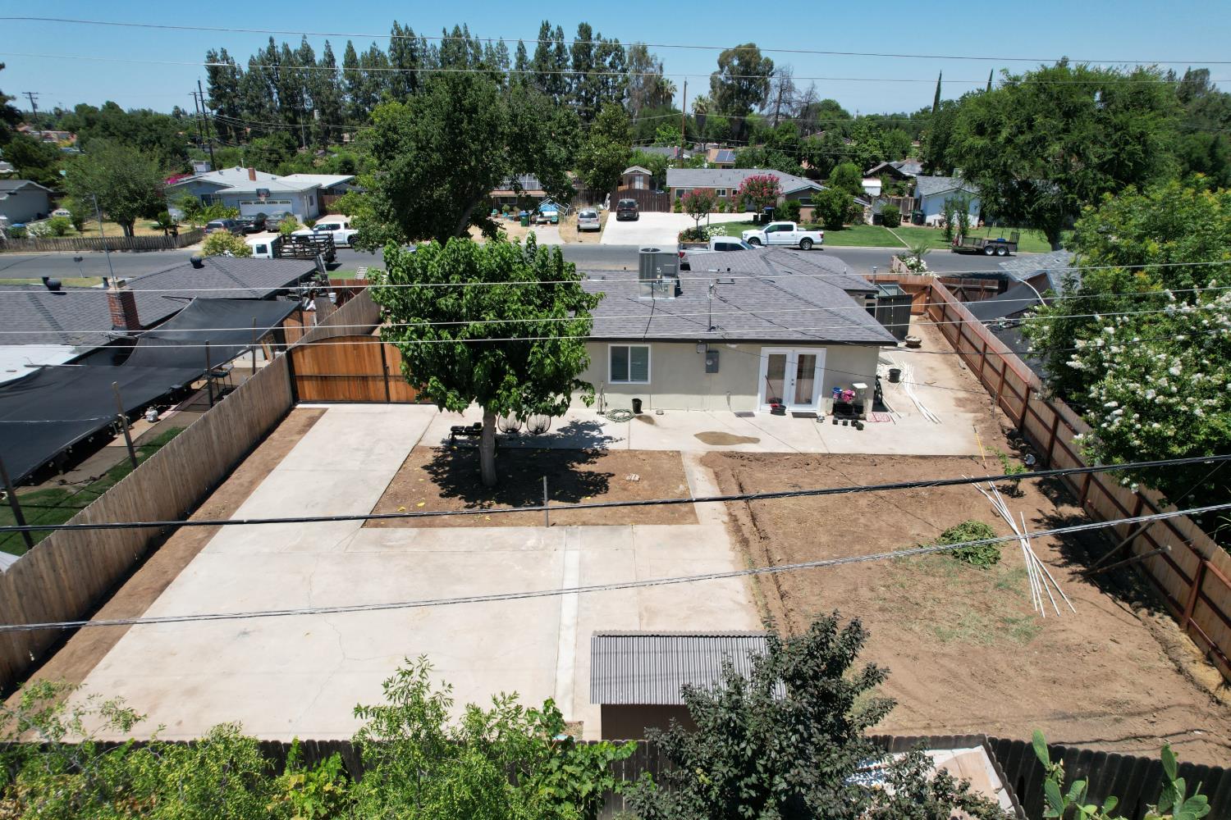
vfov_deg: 57.2
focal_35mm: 22
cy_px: 410
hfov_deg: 78.6
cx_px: 616
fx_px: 752
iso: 120
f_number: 2.8
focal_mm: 8.38
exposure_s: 1/2000
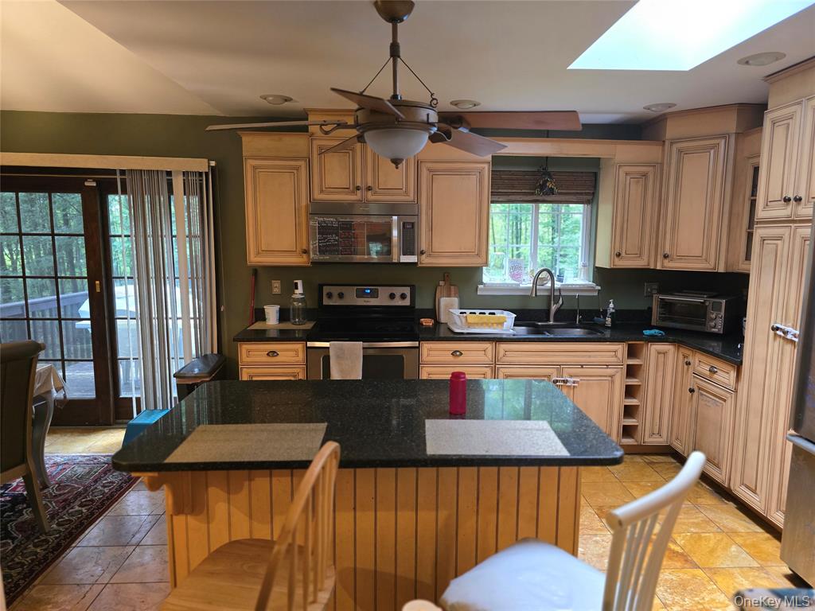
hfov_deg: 73.9
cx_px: 408
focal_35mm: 23
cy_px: 306
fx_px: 542
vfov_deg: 58.9
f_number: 1.7
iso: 640
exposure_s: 1/60
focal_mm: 6.3
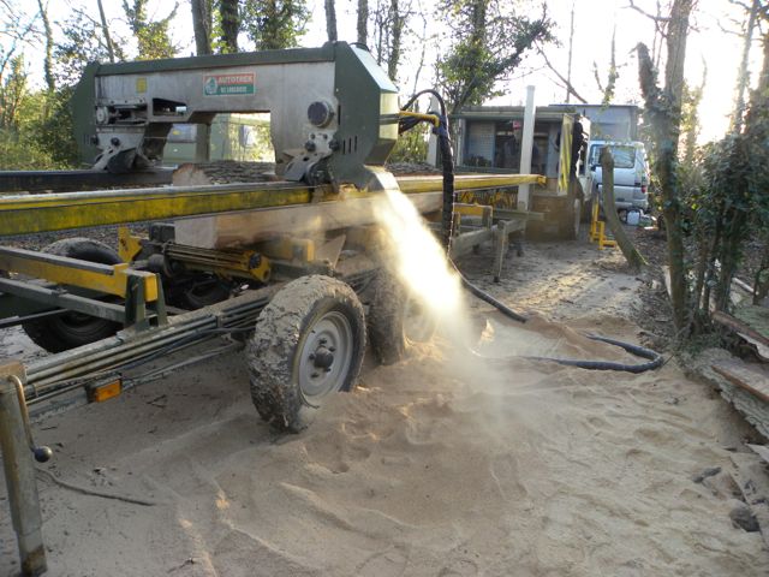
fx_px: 578
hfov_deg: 67.3
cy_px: 288
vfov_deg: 53.1
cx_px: 384
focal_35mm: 26
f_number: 2.8
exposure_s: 1/68.1
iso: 125
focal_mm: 4.6
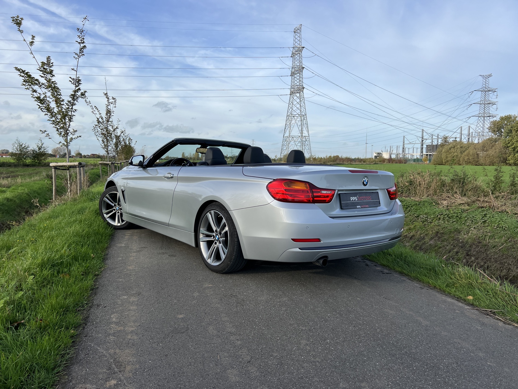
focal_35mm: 26
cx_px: 259
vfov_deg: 53.1
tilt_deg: -4.2
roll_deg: -0.2
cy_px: 194
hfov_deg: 67.3
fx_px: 389
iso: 50
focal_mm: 5.7
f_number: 1.5
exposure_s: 1/3165
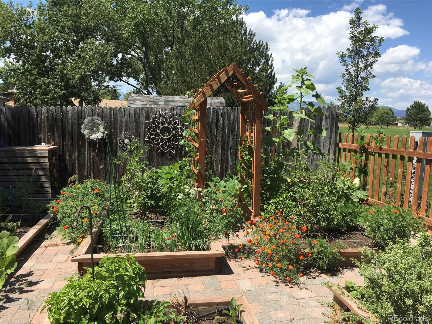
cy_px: 162
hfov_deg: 61.7
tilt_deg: -7.9
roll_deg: -2.2
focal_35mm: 29
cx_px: 216
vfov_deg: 48.2
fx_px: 362
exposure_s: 1/1202
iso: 25
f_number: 2.2
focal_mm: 4.15
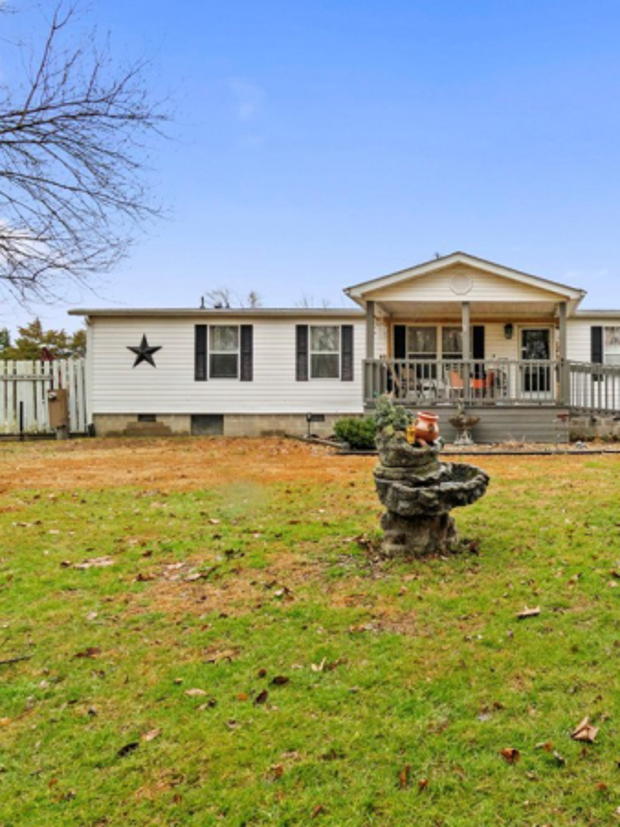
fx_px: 573
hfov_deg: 49.9
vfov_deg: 71.6
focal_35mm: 24
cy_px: 414
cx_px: 569
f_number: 11
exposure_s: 1/100
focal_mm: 10
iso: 400
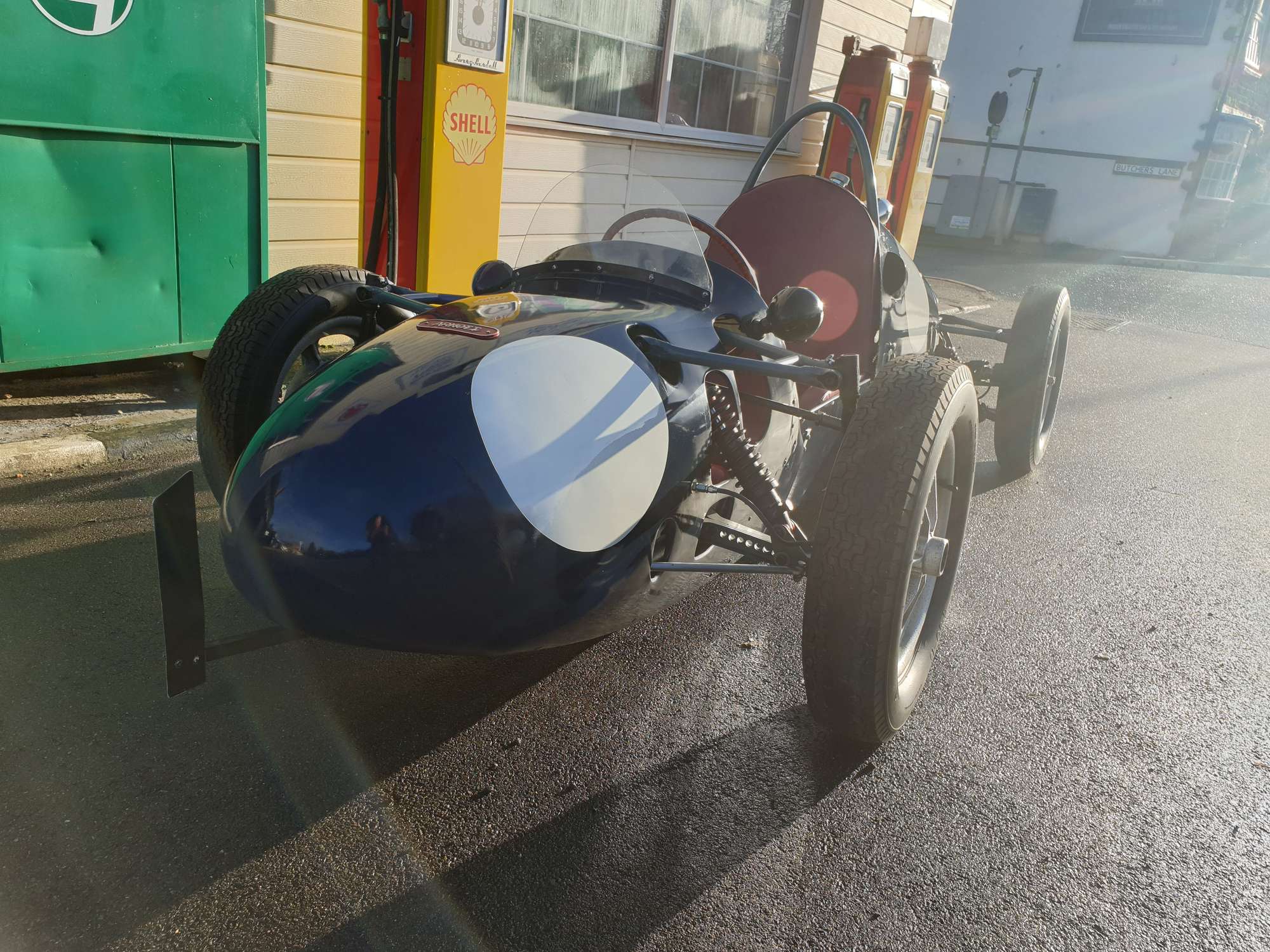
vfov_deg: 53.1
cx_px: 635
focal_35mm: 26
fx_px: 954
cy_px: 476
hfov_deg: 67.3
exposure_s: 1/679
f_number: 2.4
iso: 50
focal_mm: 4.3
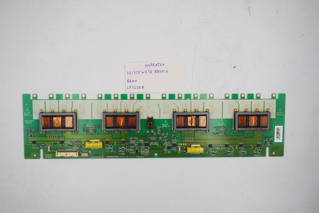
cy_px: 106
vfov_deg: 33.4
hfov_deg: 48.5
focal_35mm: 40
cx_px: 160
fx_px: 354
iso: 160
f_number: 5.6
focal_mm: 15
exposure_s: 1/100
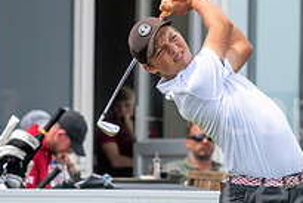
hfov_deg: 2.4
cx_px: 414
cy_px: 207
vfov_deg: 1.6
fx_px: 7159
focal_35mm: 850
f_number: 7.1
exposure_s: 1/1000
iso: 200
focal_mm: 300
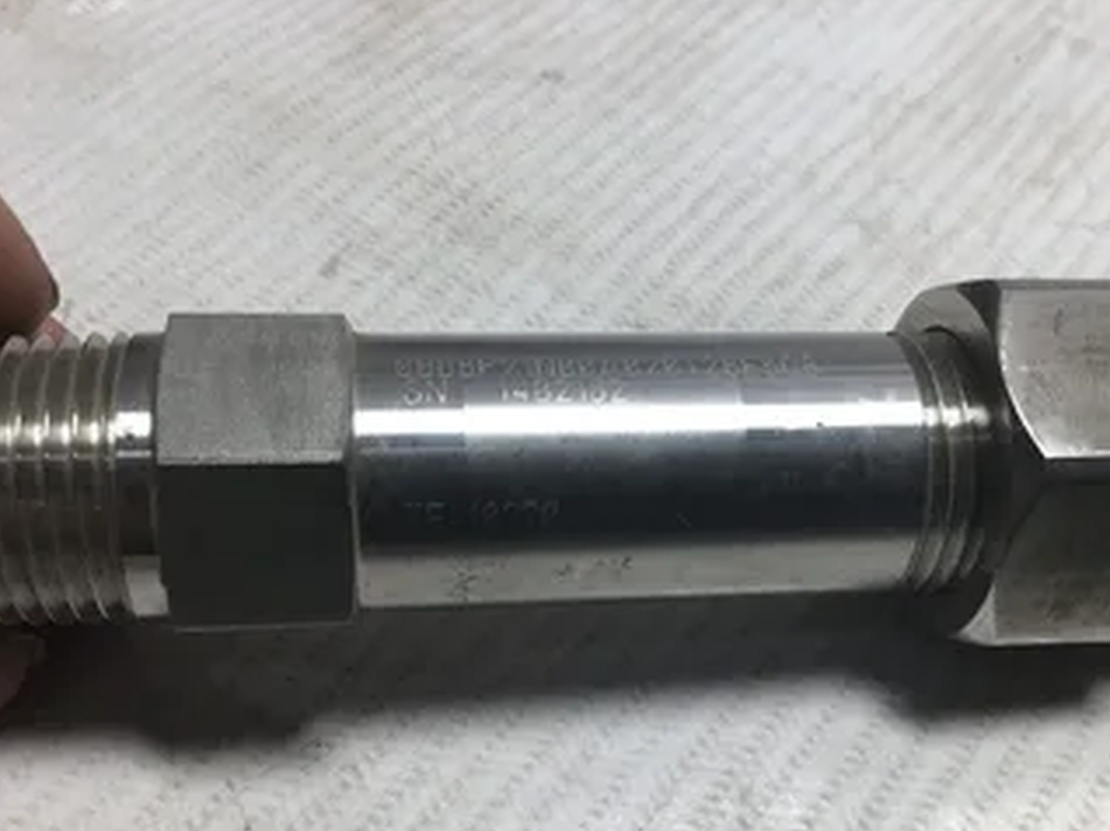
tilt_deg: -53.1
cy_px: 520
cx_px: 635
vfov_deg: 36.6
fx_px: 1250
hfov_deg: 47.7
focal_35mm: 39
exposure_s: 1/120
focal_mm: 3.3
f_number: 2.4
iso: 32
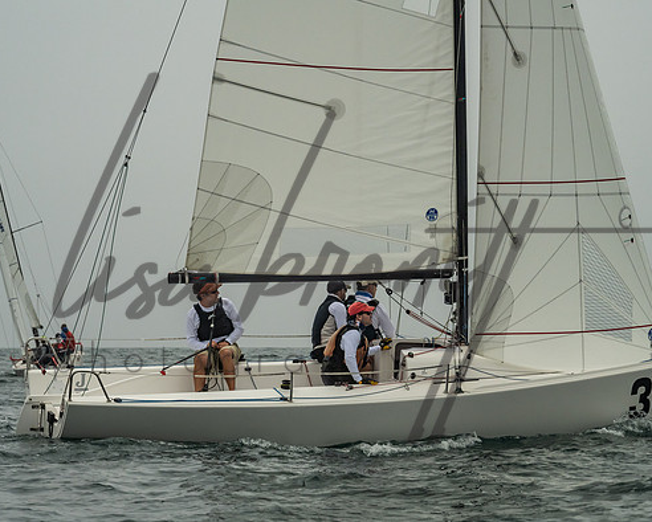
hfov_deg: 11.8
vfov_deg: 9.4
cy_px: 272
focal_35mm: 164
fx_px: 3166
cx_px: 330
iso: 800
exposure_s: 1/3200
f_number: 9
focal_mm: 130
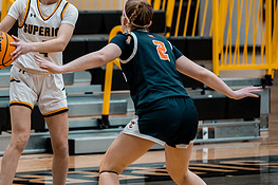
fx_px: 2585
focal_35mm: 335
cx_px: 10
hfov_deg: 6.1
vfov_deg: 4.1
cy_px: 84
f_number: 3.2
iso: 1600
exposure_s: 1/640
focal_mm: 132
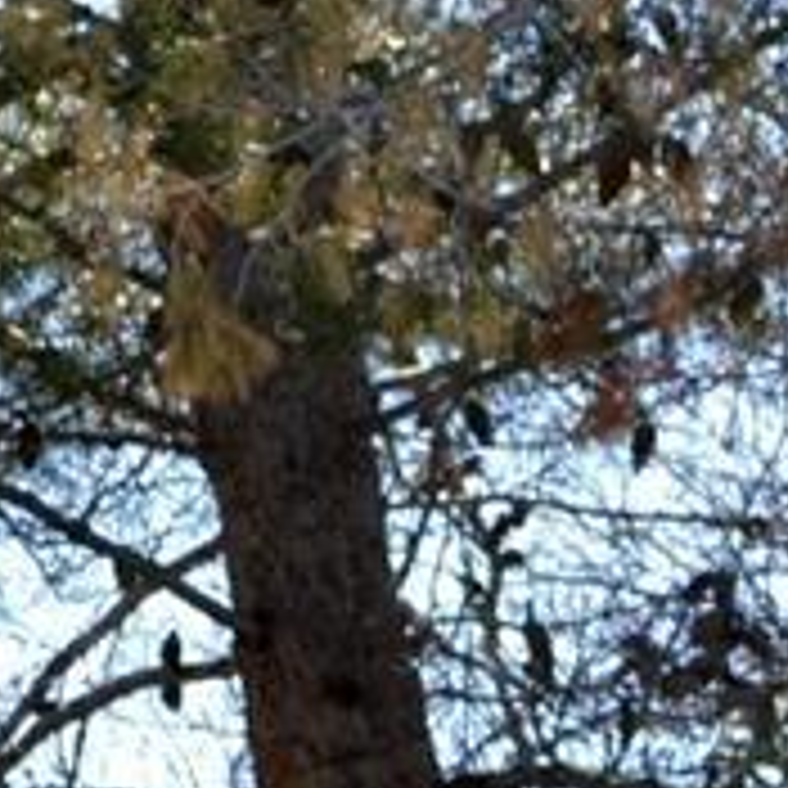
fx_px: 6181
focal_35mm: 240
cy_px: 1851
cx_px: 950
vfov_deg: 6.9
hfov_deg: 7.2
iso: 100
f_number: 5.6
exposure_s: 1/125
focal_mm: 22
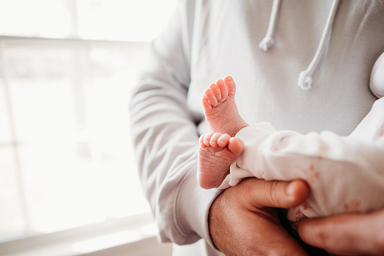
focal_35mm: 24
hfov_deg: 73.7
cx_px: 192
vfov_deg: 53.2
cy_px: 128
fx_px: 256
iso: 640
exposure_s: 1/500
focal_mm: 24
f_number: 1.8
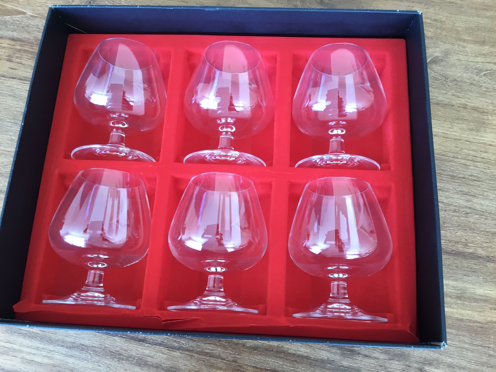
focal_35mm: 31
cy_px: 186
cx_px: 248
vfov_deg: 45.4
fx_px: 444
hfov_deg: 58.4
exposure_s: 1/33
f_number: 2.4
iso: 80
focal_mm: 3.3
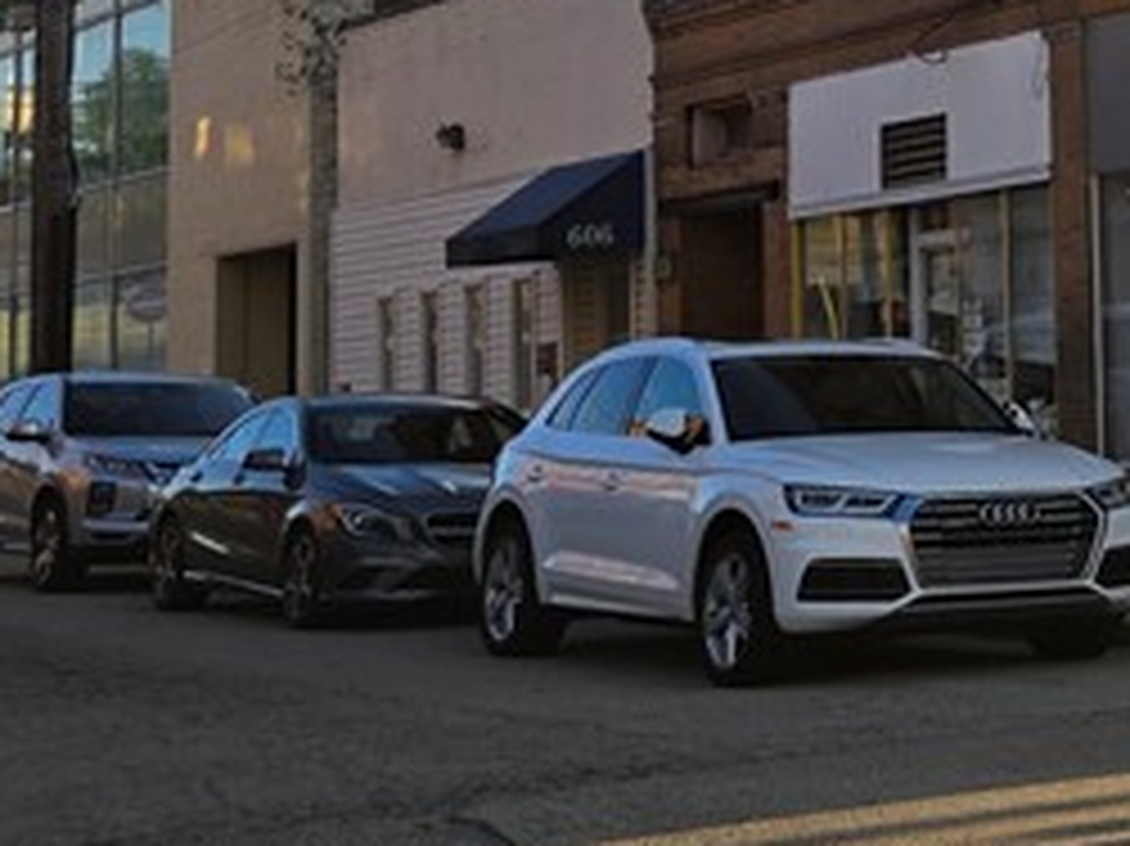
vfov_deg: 15.2
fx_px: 3067
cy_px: -135
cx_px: 2071
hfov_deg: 17.0
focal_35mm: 94
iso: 12
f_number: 1.7
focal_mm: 6.3
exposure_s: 1/699
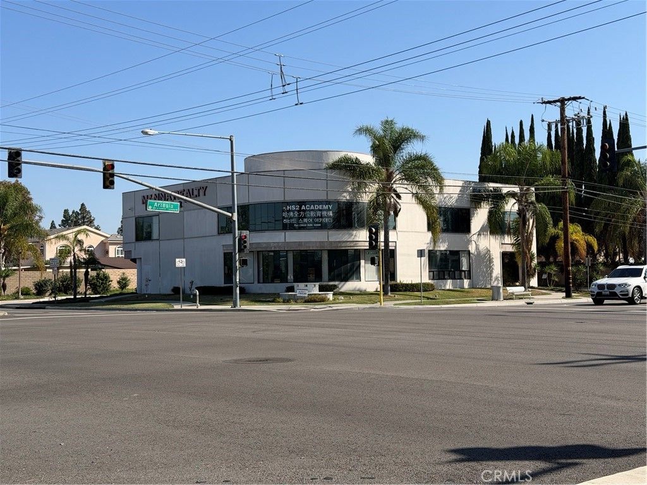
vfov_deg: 30.3
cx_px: 324
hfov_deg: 39.7
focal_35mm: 48
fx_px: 897
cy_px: 242
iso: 64
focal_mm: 6.76
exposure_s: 1/4878
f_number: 1.78
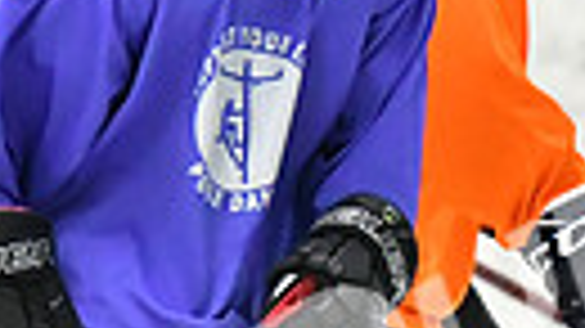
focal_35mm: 1229
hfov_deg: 1.8
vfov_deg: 1.0
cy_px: 263
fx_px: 19062
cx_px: 500
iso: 6400
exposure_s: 1/1600
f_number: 2.8
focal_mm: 175
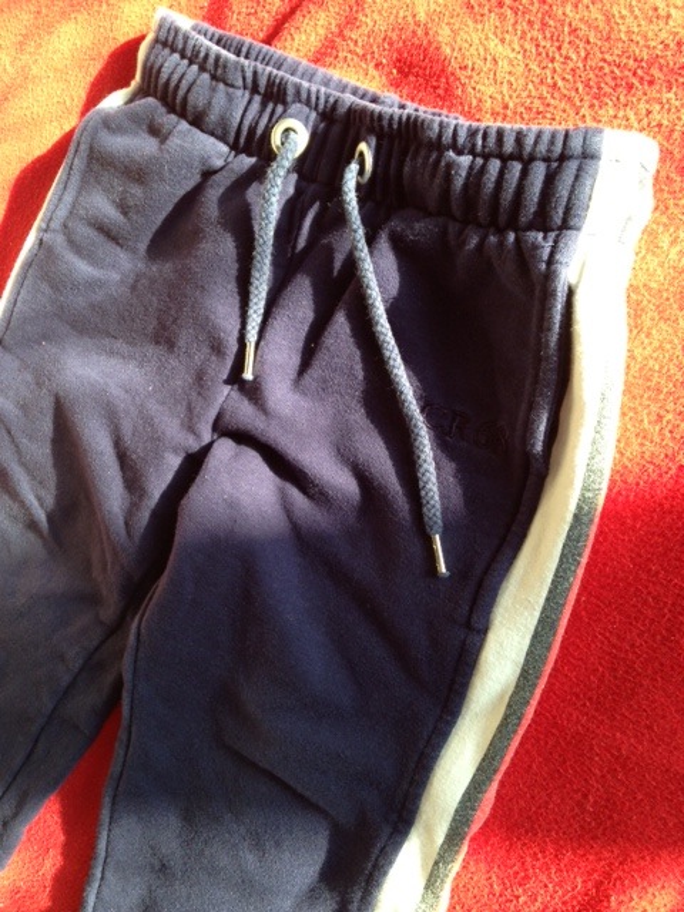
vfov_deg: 55.4
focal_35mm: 33
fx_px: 869
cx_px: 342
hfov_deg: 42.9
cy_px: 456
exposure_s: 1/60
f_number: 2.4
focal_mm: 4.13
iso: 64
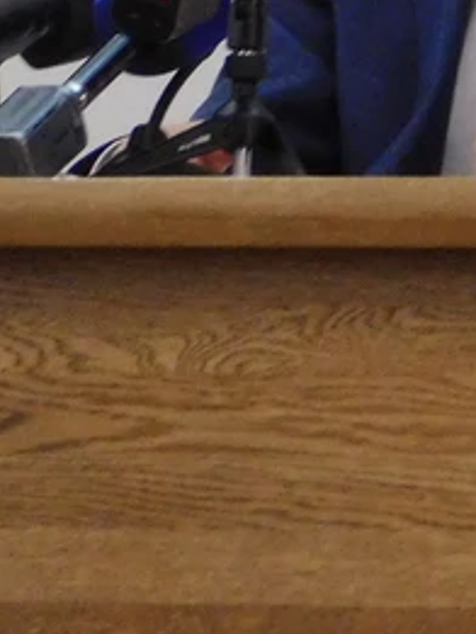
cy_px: -227
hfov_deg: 2.1
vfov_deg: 2.8
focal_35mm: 699
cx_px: 484
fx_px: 12805
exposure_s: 1/50
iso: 800
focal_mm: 32.7
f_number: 5.4
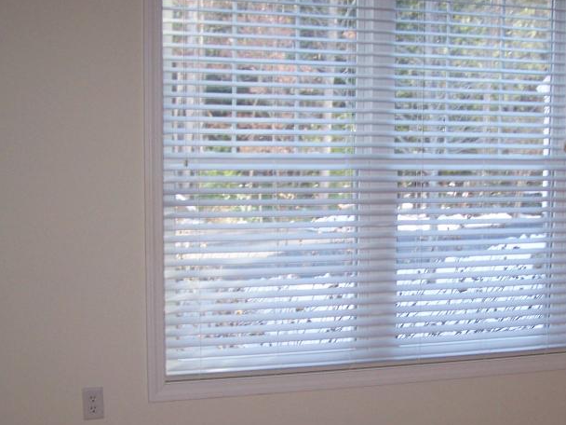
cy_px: 251
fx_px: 1046
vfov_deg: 22.9
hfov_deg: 29.9
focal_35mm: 64
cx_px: 401
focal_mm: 6.3
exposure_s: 1/60
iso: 80
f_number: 2.8
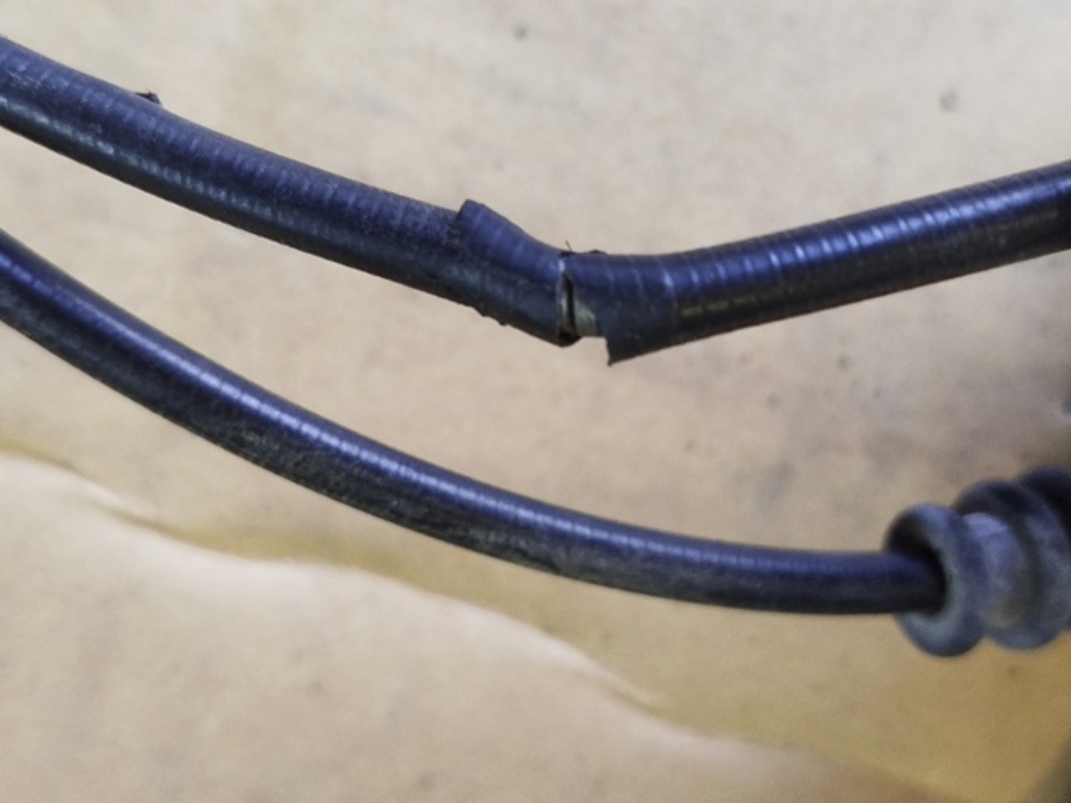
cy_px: 402
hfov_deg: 39.7
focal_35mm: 48
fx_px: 1485
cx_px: 536
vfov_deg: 30.3
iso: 400
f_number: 1.7
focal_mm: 5.31
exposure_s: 1/33
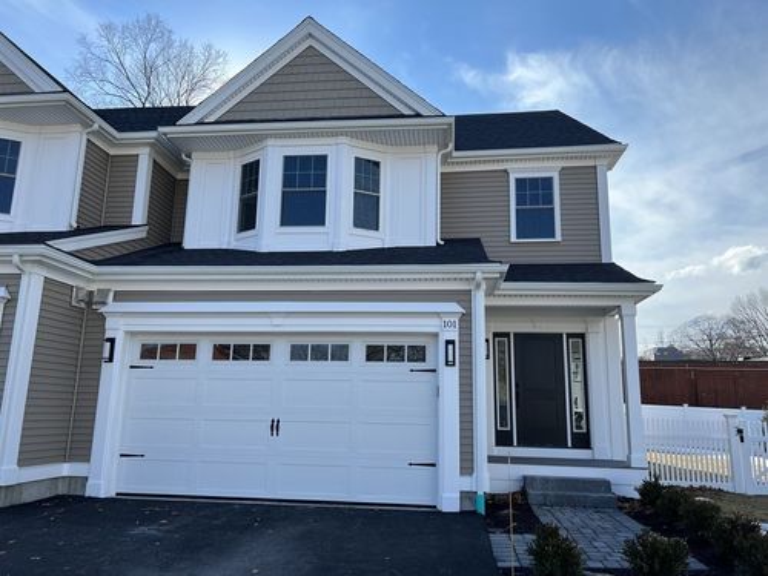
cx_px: 384
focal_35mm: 26
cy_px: 288
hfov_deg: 67.3
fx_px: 577
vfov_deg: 53.1
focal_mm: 5.7
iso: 50
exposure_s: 1/3165
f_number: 1.5
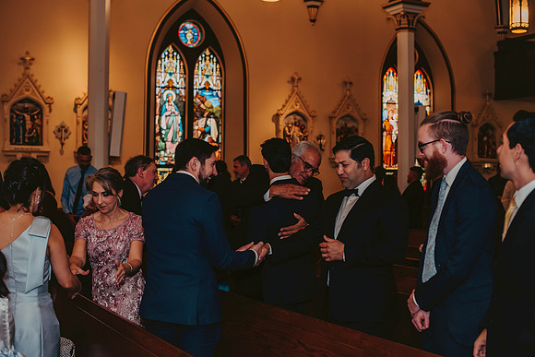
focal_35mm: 50
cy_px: 178
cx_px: 268
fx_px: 743
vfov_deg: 27.0
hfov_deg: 39.6
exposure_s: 1/125
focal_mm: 50
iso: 800
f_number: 2.8
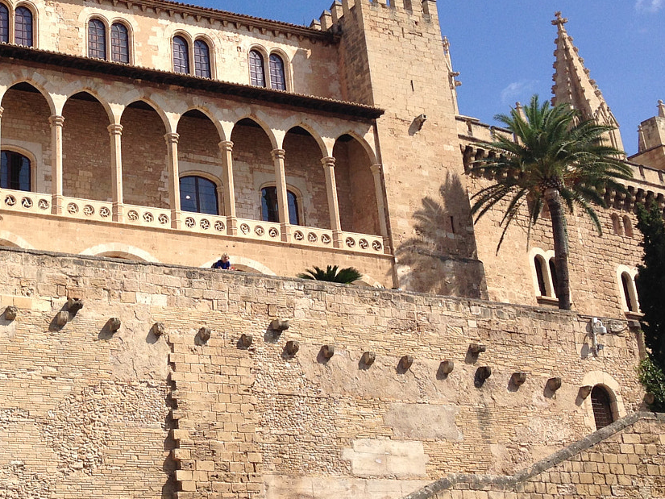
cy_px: 119
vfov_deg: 22.7
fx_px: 1230
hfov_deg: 29.3
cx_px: 101
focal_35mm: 64
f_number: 2.4
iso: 50
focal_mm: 4.12
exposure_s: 1/1869
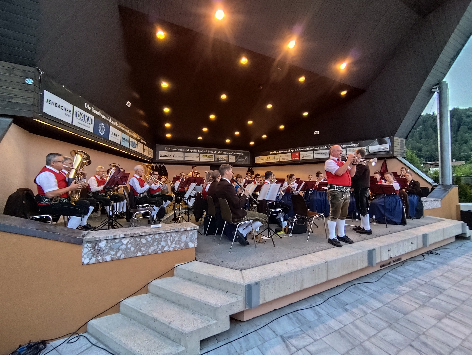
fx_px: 218
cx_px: 236
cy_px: 178
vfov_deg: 78.2
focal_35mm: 16
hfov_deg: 94.5
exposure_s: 1/25
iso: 400
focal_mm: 1.65
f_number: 2.2
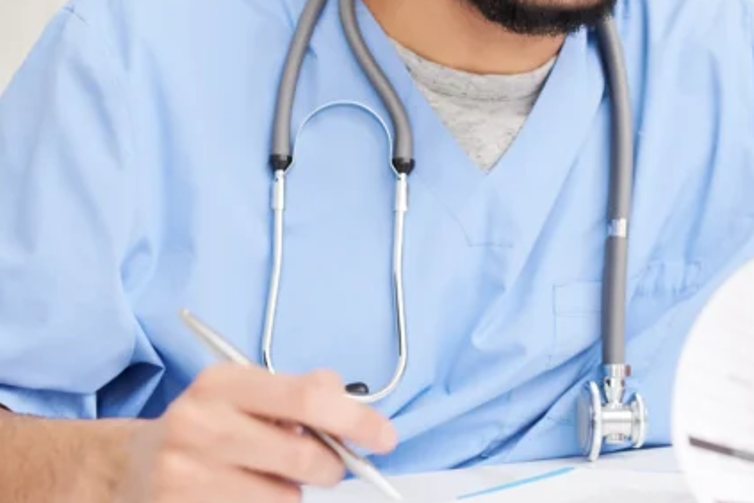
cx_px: 488
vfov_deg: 11.3
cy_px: 72
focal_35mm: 121
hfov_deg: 16.9
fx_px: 2534
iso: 500
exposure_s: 1/160
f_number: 3.2
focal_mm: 50
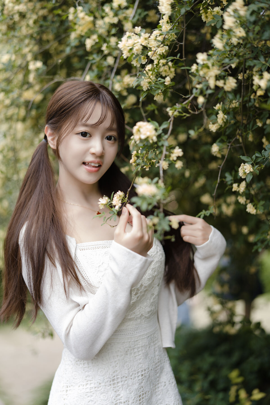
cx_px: 135
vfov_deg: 39.6
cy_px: 202
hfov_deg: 27.0
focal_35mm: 50
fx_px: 562
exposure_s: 1/1000
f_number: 1.4
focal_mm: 50
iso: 80
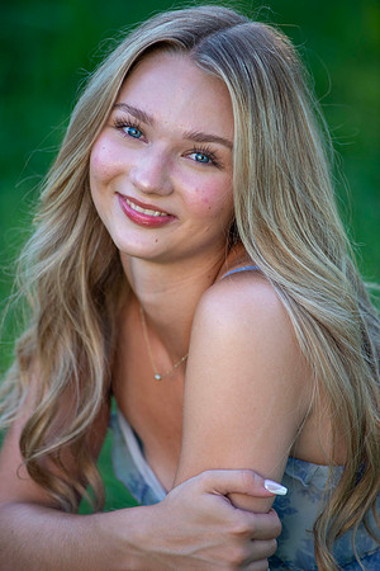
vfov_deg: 10.3
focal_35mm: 200
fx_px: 3166
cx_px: 190
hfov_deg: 6.9
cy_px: 286
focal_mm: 200
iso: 160
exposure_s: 1/200
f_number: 4
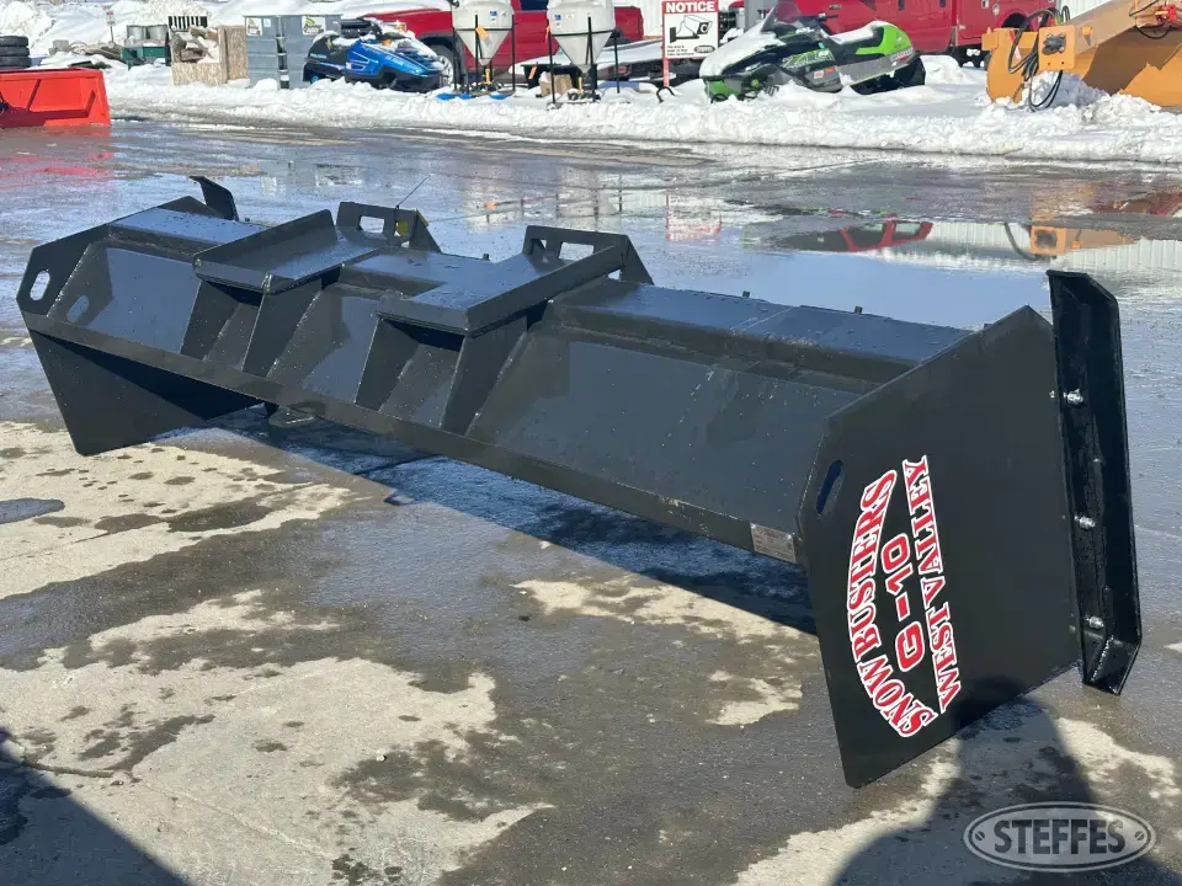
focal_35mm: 48
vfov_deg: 30.3
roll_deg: +2.0
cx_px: 591
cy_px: 443
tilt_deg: -15.1
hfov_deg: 39.7
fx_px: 1639
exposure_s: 1/3876
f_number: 1.78
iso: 64
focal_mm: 6.86
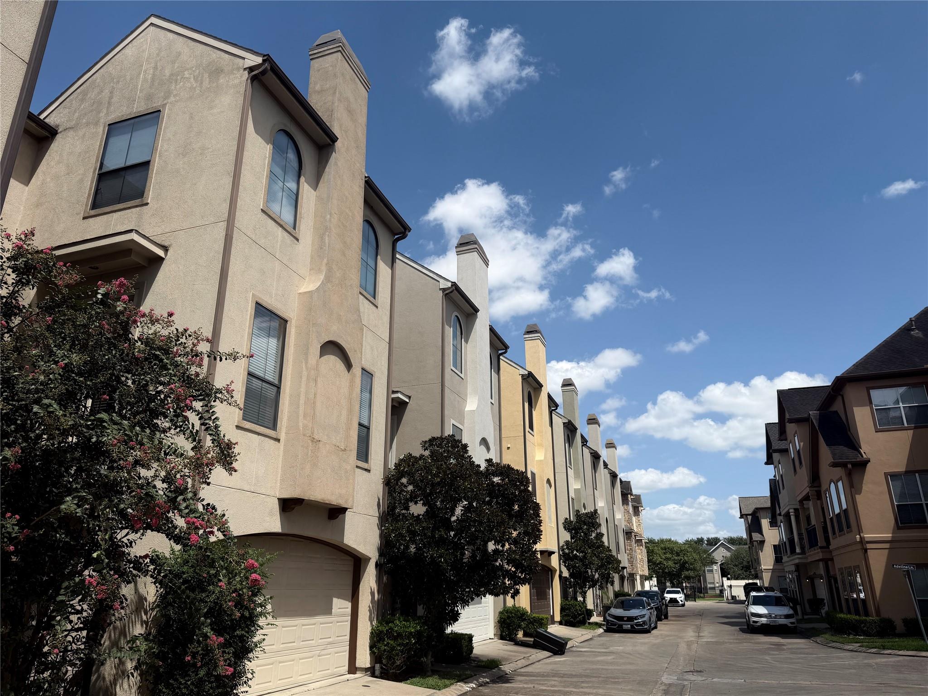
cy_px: 348
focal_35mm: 24
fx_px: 643
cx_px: 464
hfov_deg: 71.6
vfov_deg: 56.8
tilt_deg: +20.1
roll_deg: +0.5
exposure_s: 1/6711
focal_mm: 6.76
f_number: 1.78
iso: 80
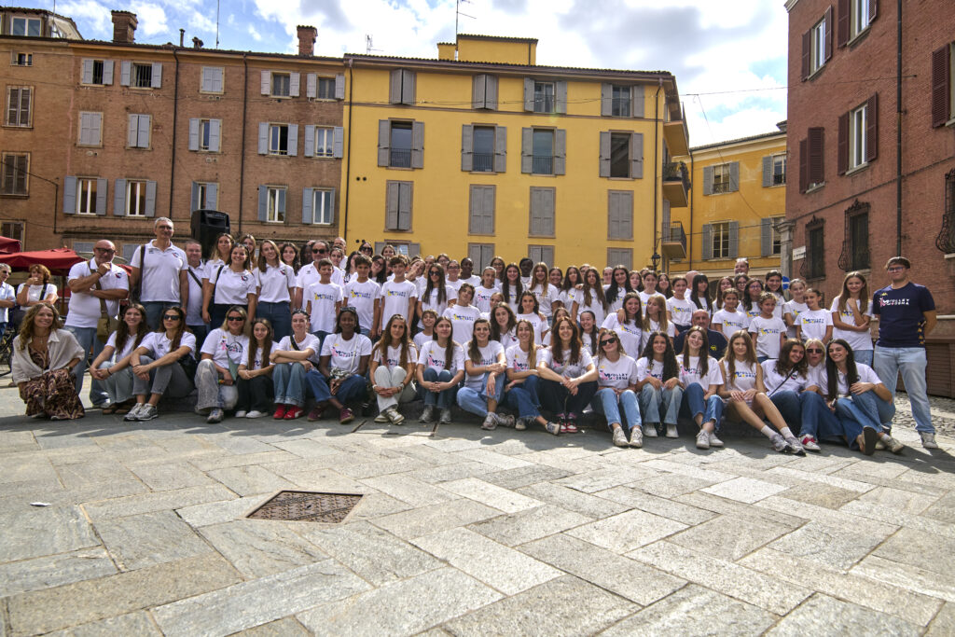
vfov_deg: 59.5
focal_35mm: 21
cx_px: 478
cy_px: 318
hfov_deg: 81.2
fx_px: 557
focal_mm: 21
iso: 800
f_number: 5
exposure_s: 1/8000
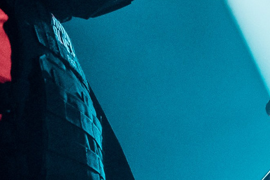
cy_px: 245
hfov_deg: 10.5
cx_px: 190
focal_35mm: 195
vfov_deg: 7.0
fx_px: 1463
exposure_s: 1/400
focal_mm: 27
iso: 2000
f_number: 3.2
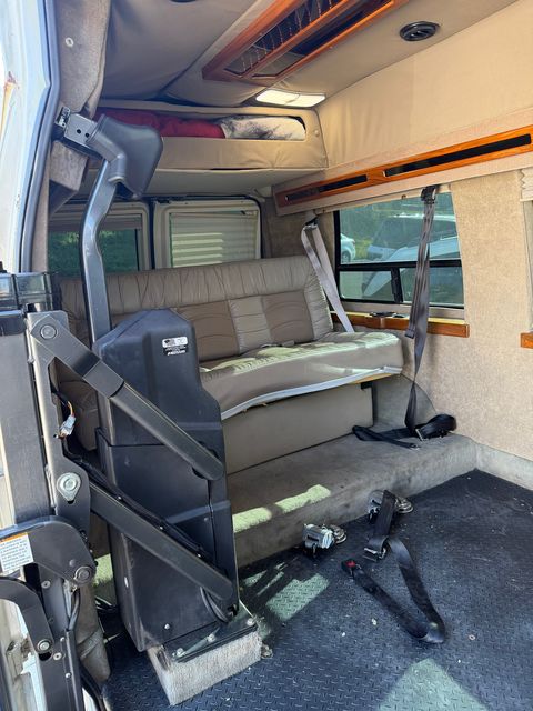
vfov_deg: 71.6
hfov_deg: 56.8
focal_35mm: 24
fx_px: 493
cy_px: 356
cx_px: 266
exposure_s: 1/123
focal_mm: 6.76
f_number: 1.78
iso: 200
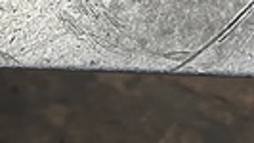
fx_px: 917
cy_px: -305
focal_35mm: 136
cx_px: -132
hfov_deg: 14.6
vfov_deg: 7.7
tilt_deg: -66.8
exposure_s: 1/88
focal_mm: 5.7
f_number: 1.5
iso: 125
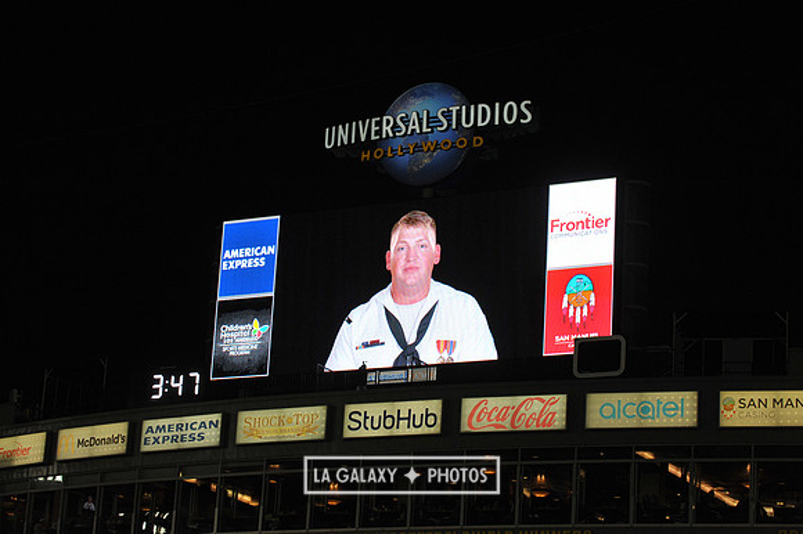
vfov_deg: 14.4
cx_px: 402
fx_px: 2118
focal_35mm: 95
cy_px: 267
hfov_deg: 21.5
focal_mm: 95
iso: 1250
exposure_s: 1/320
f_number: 9
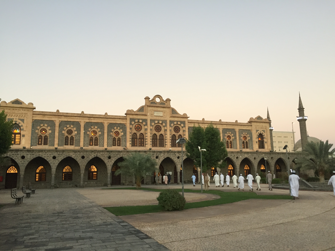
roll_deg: -1.6
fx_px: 281
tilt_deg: +9.8
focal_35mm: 29
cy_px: 126
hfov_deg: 61.7
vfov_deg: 48.2
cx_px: 168
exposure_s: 1/30
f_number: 2.2
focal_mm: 4.15
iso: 40
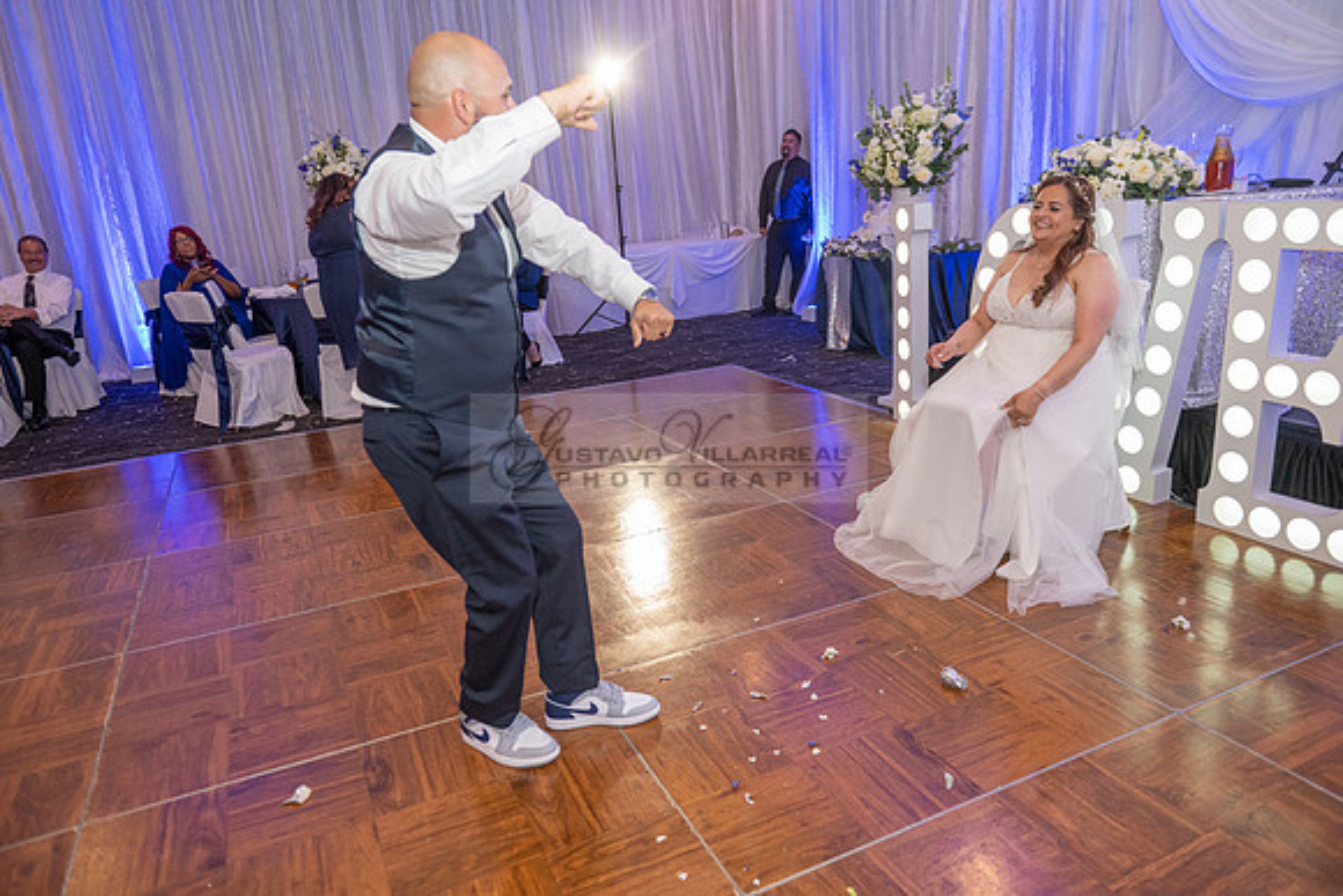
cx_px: 672
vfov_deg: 53.2
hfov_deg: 73.7
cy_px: 448
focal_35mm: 24
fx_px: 896
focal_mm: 24
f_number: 3.5
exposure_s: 1/200
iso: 1600
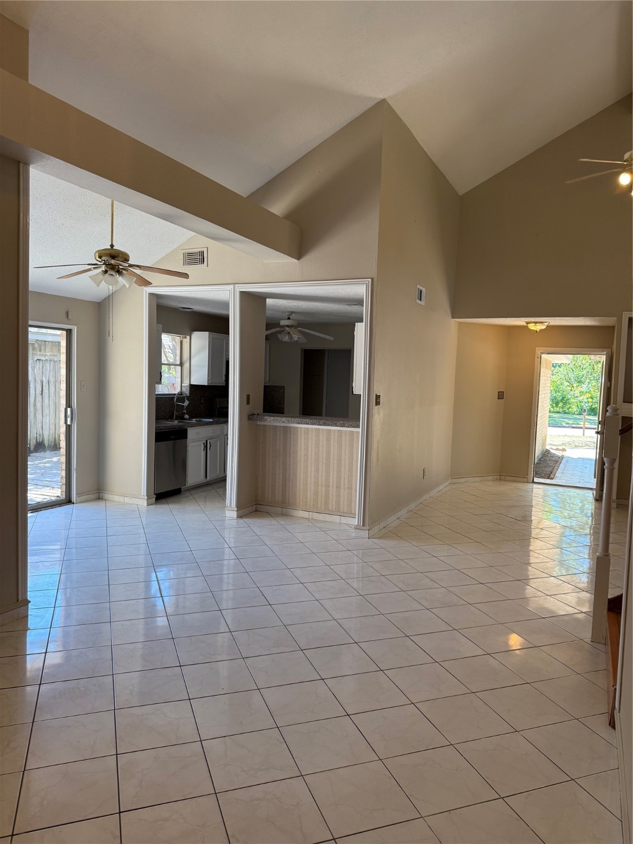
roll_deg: -1.9
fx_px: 585
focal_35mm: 24
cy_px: 422
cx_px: 316
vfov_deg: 71.6
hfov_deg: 56.8
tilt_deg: -3.3
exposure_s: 1/224
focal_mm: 6.76
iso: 125
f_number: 1.78
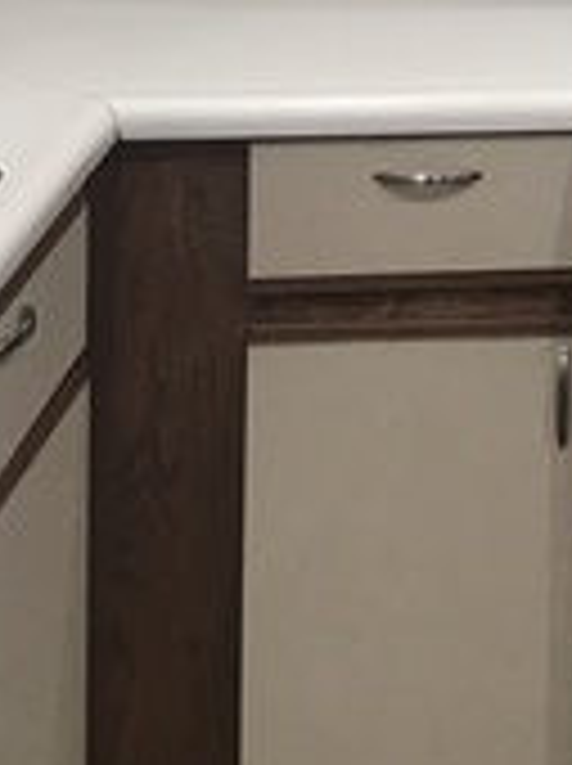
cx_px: 1081
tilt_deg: -2.9
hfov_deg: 11.8
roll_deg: -1.9
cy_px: -412
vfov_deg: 15.8
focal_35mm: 114
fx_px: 2518
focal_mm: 4.15
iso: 32
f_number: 2.2
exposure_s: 1/15
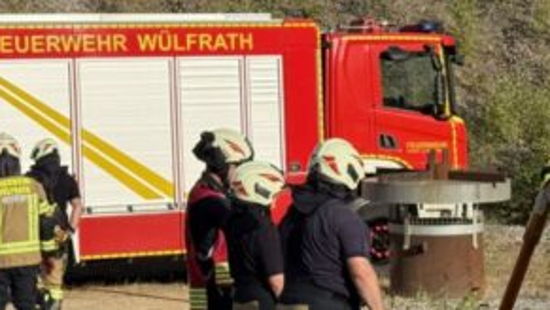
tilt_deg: +0.7
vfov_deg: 9.7
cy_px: 159
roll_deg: +1.4
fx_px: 1824
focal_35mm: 125
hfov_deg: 17.1
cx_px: 336
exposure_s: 1/5208
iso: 100
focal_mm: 6.76
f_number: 1.78
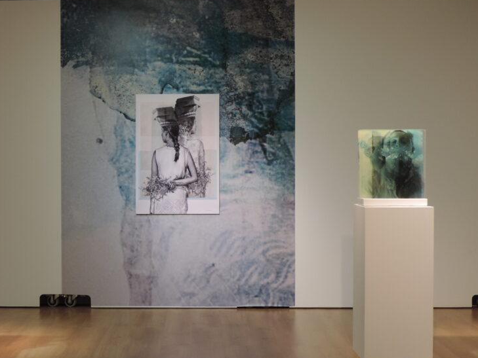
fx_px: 912
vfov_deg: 22.3
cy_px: 179
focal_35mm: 66
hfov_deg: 29.1
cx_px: 151
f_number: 3.5
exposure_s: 1/50
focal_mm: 8.3
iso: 200
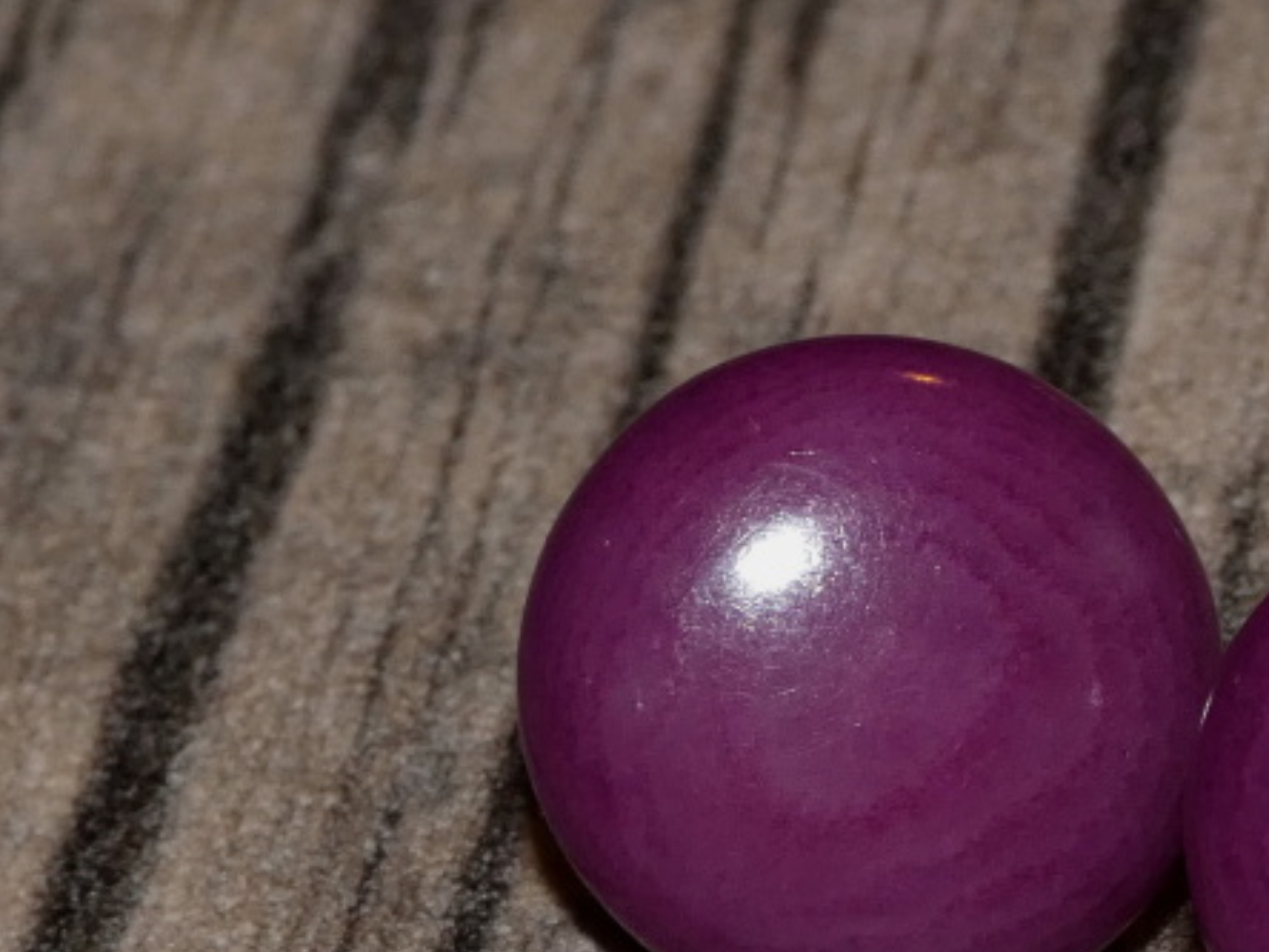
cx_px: 1138
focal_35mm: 207
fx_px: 7588
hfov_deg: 9.5
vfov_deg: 7.2
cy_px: 755
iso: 160
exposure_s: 1/60
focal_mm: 20.5
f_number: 5
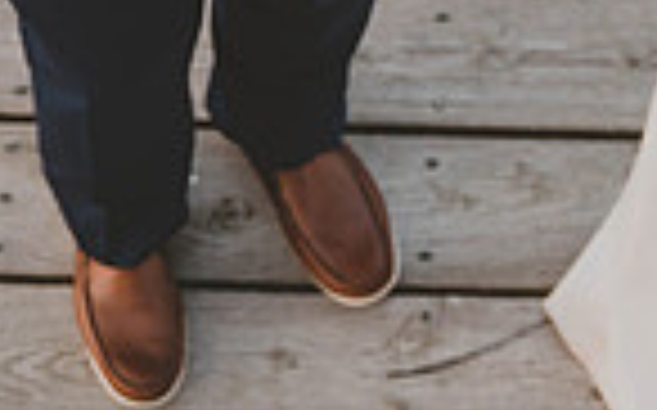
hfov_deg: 8.9
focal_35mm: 236
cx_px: 419
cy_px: -239
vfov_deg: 5.5
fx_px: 4222
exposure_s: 1/250
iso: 400
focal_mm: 52
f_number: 3.2
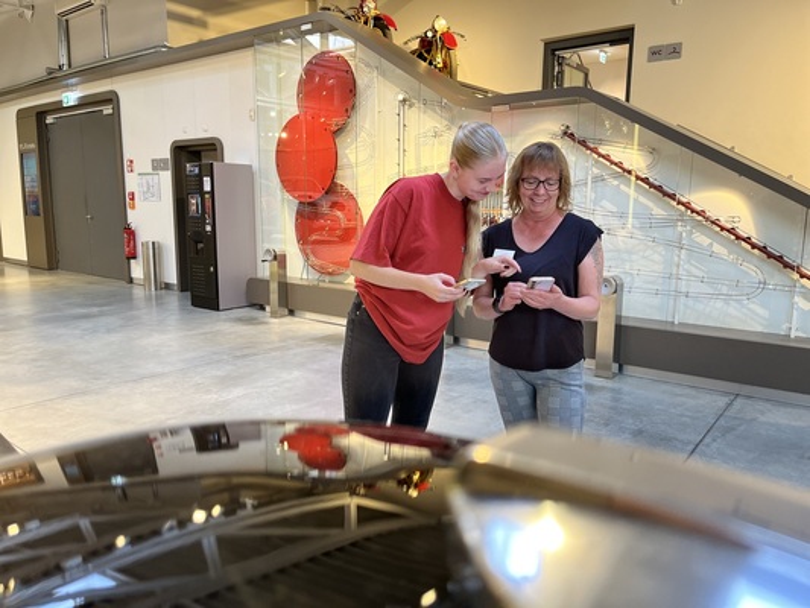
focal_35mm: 26
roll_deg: -0.2
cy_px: 304
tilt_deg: -8.1
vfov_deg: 53.1
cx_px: 405
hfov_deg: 67.3
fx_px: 609
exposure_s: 1/50
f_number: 1.6
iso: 100
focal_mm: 5.1
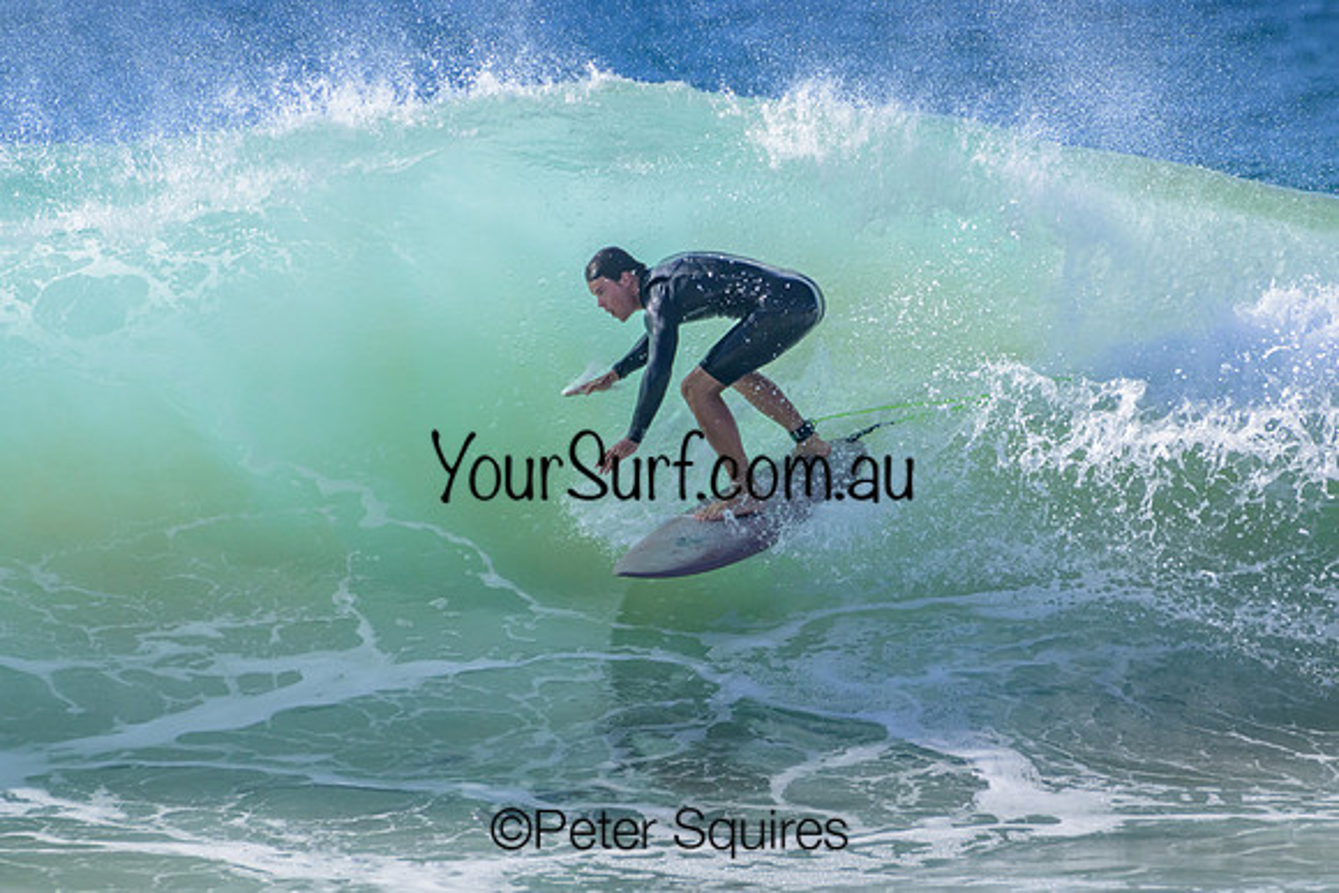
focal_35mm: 1000
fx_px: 37201
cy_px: 446
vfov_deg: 1.4
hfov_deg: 2.1
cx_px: 670
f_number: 11
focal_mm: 1000
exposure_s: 1/2000
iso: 1400
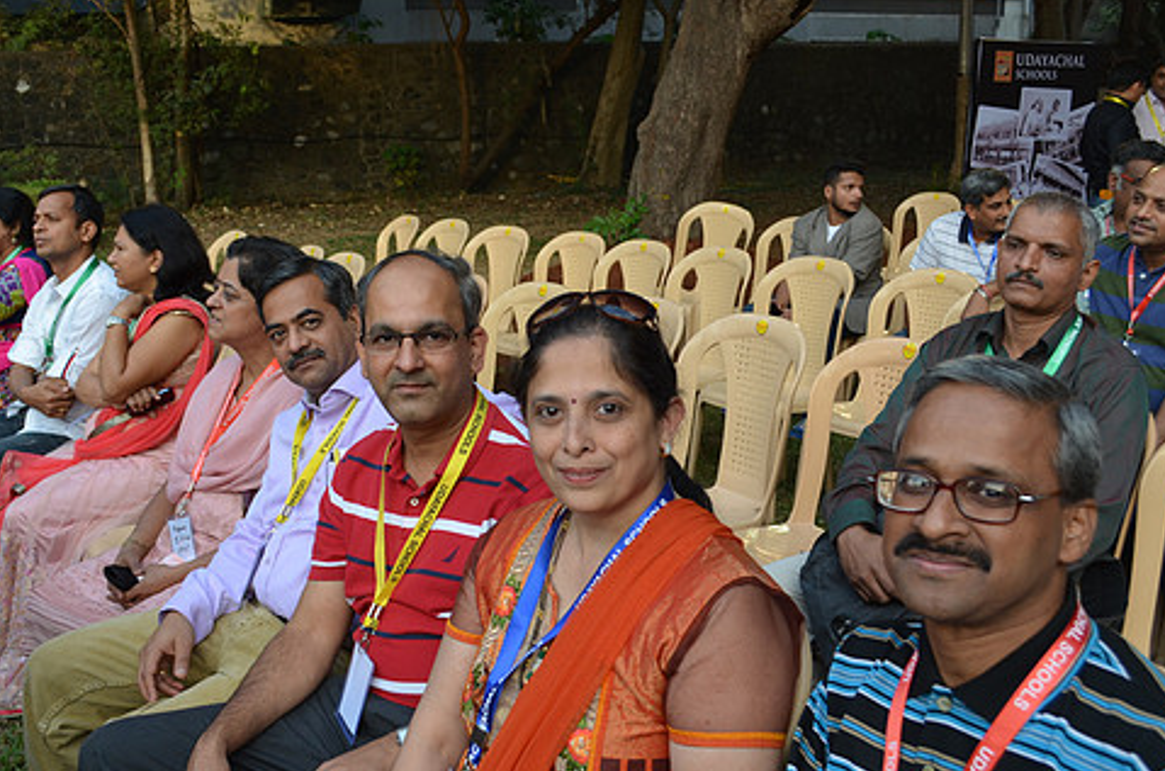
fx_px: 1291
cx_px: 503
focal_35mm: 40
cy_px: 382
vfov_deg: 33.2
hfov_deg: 48.4
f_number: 5.6
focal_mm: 22
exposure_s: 1/125
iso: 320
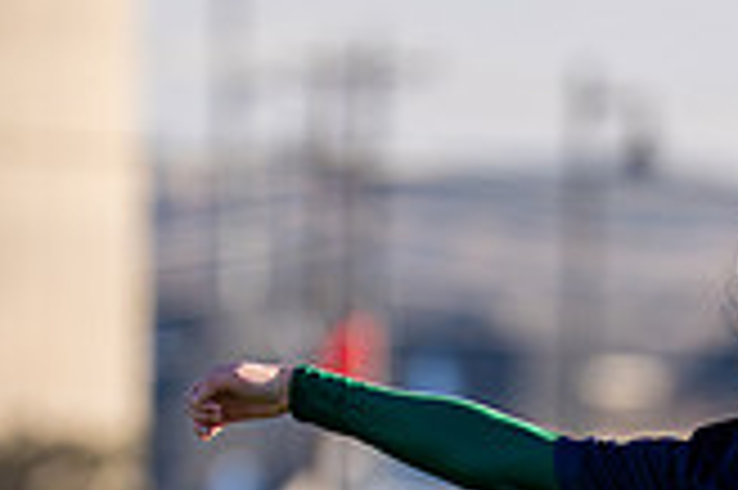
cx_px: 933
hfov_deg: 1.9
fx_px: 21728
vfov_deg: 1.3
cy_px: 927
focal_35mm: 1061
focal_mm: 200
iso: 200
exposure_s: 1/2000
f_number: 2.8
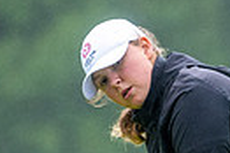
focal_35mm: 1991
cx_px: 328
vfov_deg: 0.7
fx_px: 12704
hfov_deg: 1.0
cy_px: 329
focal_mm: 300
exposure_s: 1/1250
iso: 320
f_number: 4.5
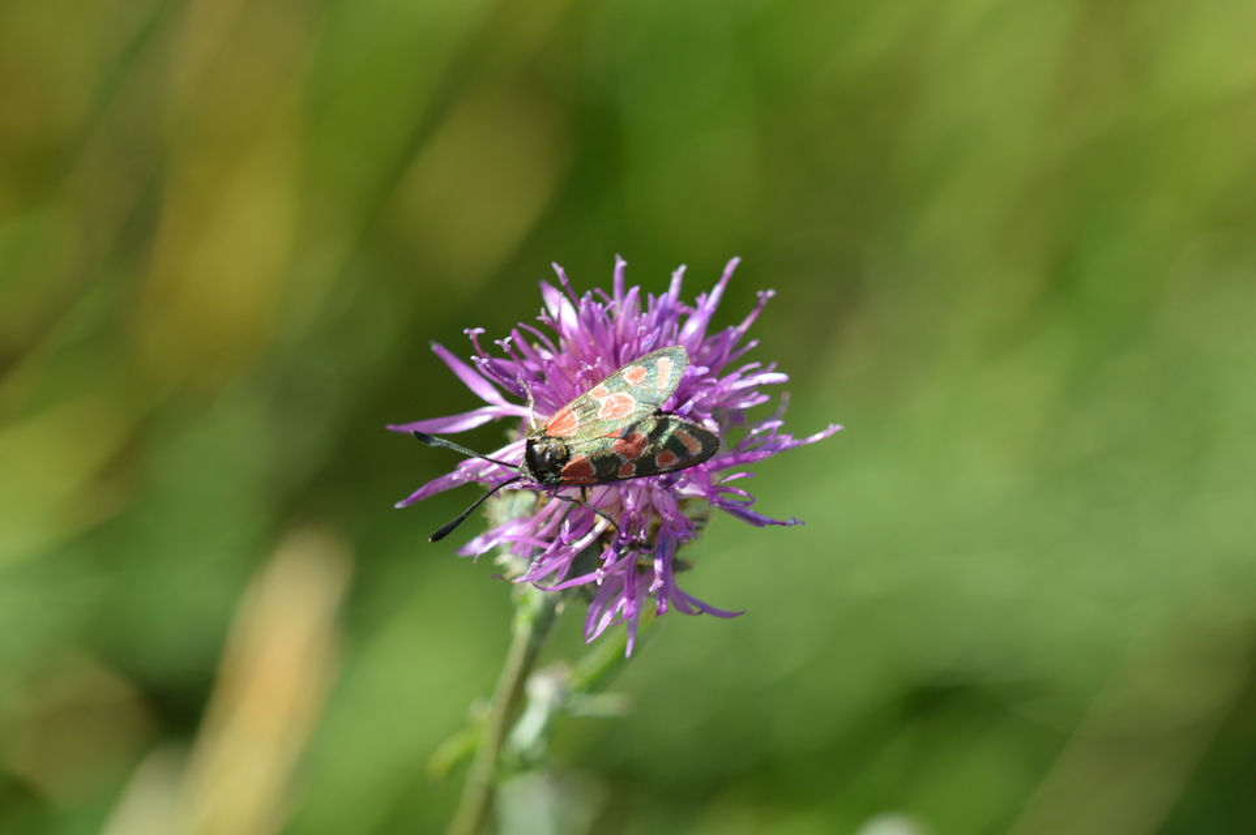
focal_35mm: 158
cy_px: 418
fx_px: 5491
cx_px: 628
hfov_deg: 13.0
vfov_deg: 8.7
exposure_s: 1/125
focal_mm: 105
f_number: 8
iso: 200
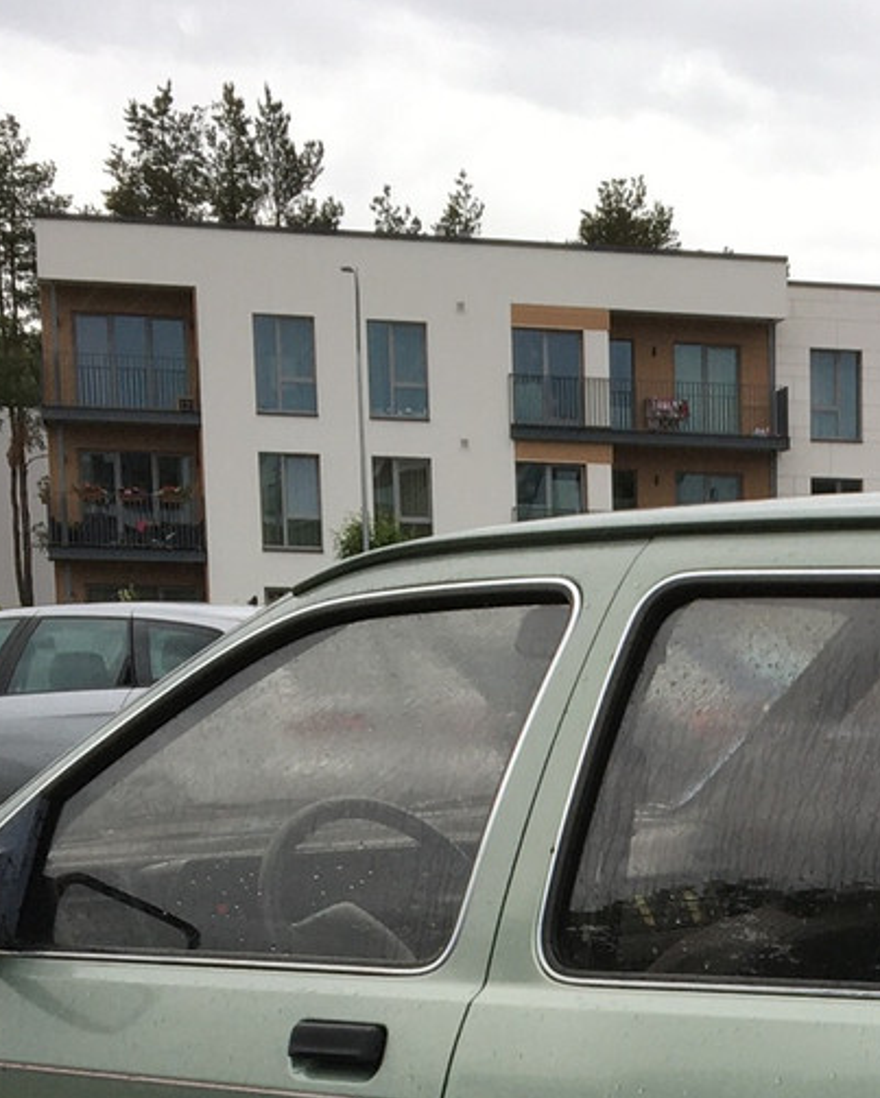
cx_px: 1085
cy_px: 1203
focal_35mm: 90
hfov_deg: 16.3
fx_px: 2927
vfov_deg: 20.3
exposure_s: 1/171
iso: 25
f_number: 2.2
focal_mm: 4.15
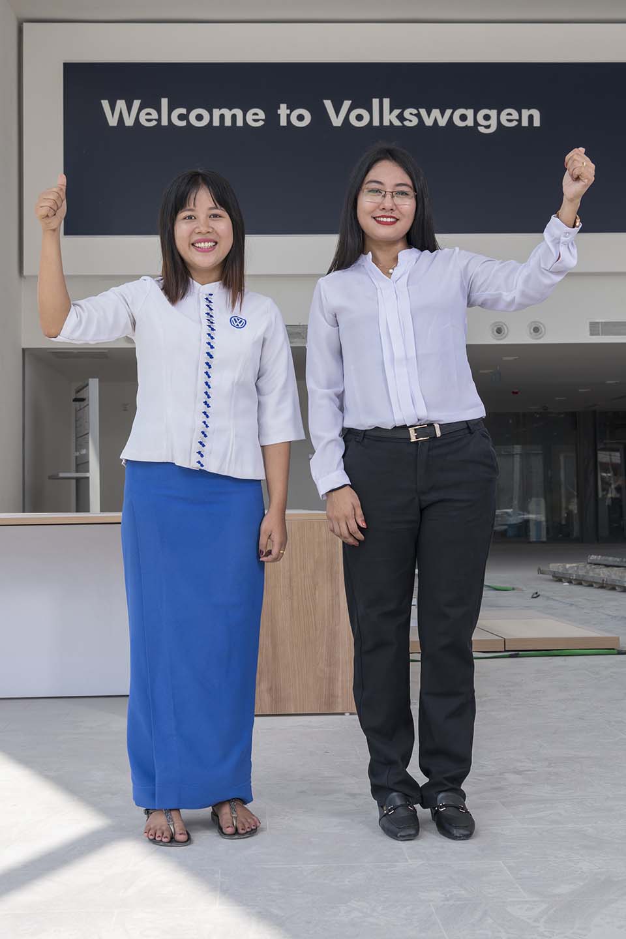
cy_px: 470
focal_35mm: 46
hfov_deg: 29.2
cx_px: 313
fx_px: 1200
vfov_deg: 42.7
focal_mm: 46
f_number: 9
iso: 500
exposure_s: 1/200
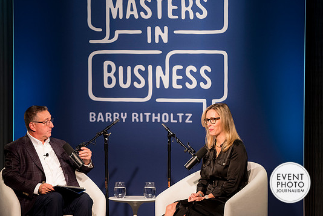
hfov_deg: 8.9
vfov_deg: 6.0
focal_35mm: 230
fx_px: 2065
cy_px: 99
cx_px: 165
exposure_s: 1/125
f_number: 2.8
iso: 1250
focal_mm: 200
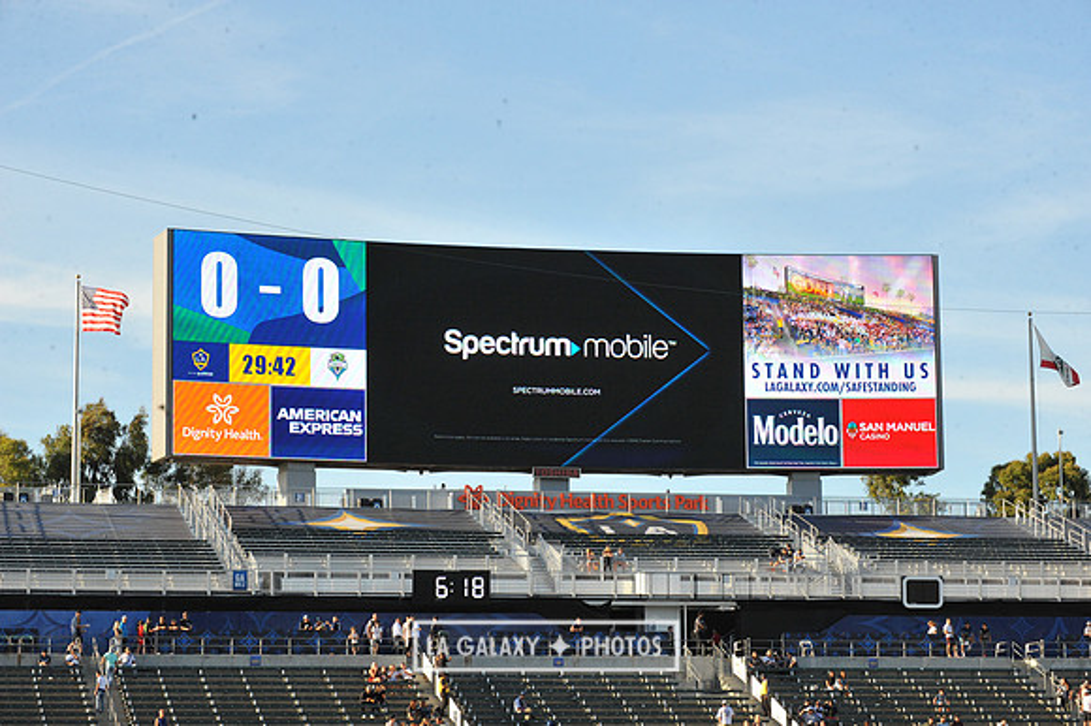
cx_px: 546
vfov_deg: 13.0
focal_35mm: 105
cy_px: 363
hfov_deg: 19.5
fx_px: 3180
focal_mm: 105
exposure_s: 1/800
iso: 1600
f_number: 14
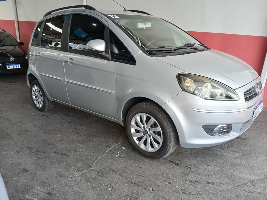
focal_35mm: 26
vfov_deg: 53.1
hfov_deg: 67.3
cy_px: 100
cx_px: 134
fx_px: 201
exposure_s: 1/60
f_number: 1.8
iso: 50
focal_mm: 3.98
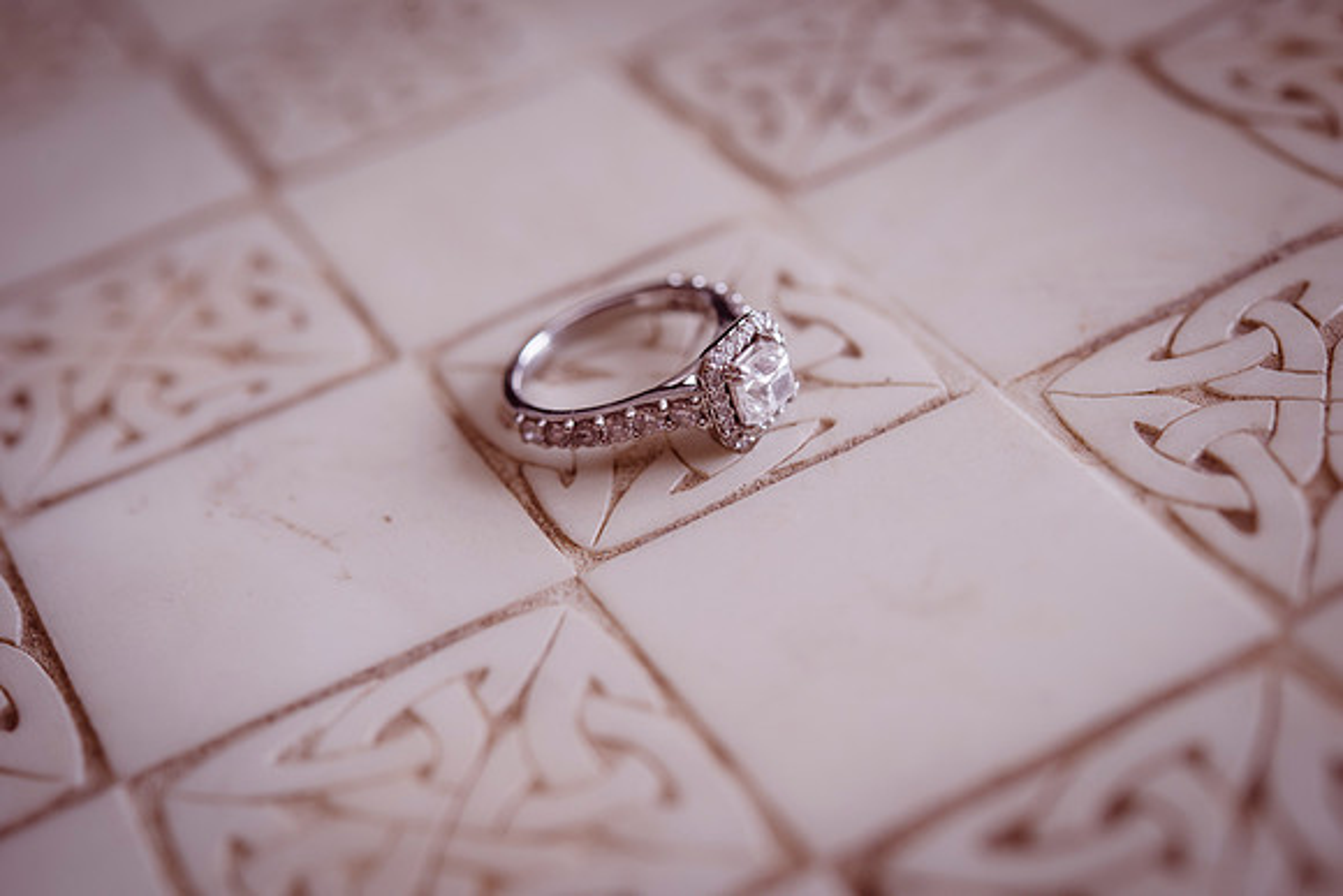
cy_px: 448
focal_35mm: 60
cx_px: 672
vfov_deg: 22.6
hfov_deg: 33.4
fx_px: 2239
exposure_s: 1/100
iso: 320
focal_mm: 60
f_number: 5.6
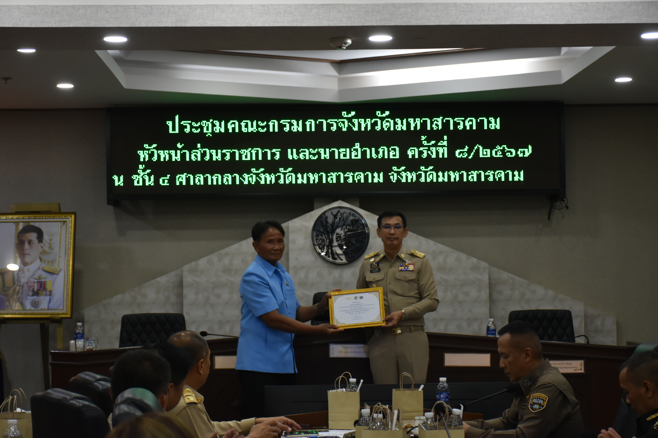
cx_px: 329
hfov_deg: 27.0
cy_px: 219
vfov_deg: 18.2
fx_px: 1371
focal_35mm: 75
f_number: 4.8
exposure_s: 1/60
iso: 800
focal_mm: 50
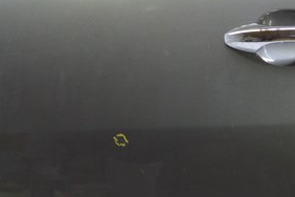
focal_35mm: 98
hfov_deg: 20.8
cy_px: 62
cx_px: 146
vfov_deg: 13.9
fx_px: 803
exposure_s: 1/20
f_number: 5.6
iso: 400
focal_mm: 18
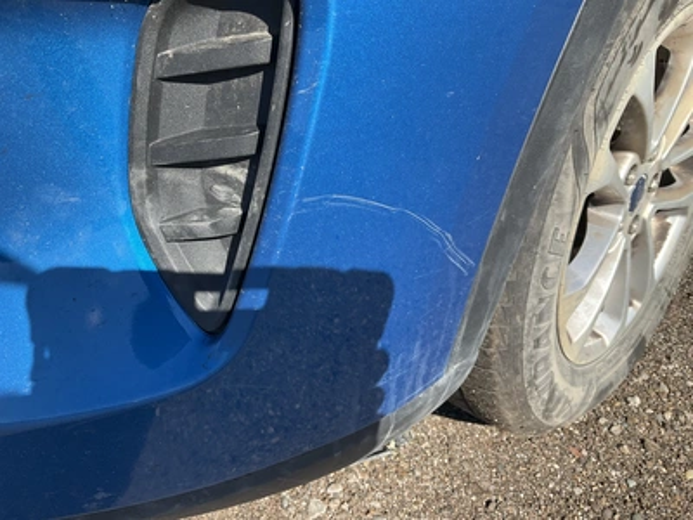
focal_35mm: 29
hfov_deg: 61.7
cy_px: 260
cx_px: 346
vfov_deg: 48.2
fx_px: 581
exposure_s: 1/770
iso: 25
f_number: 1.8
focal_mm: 3
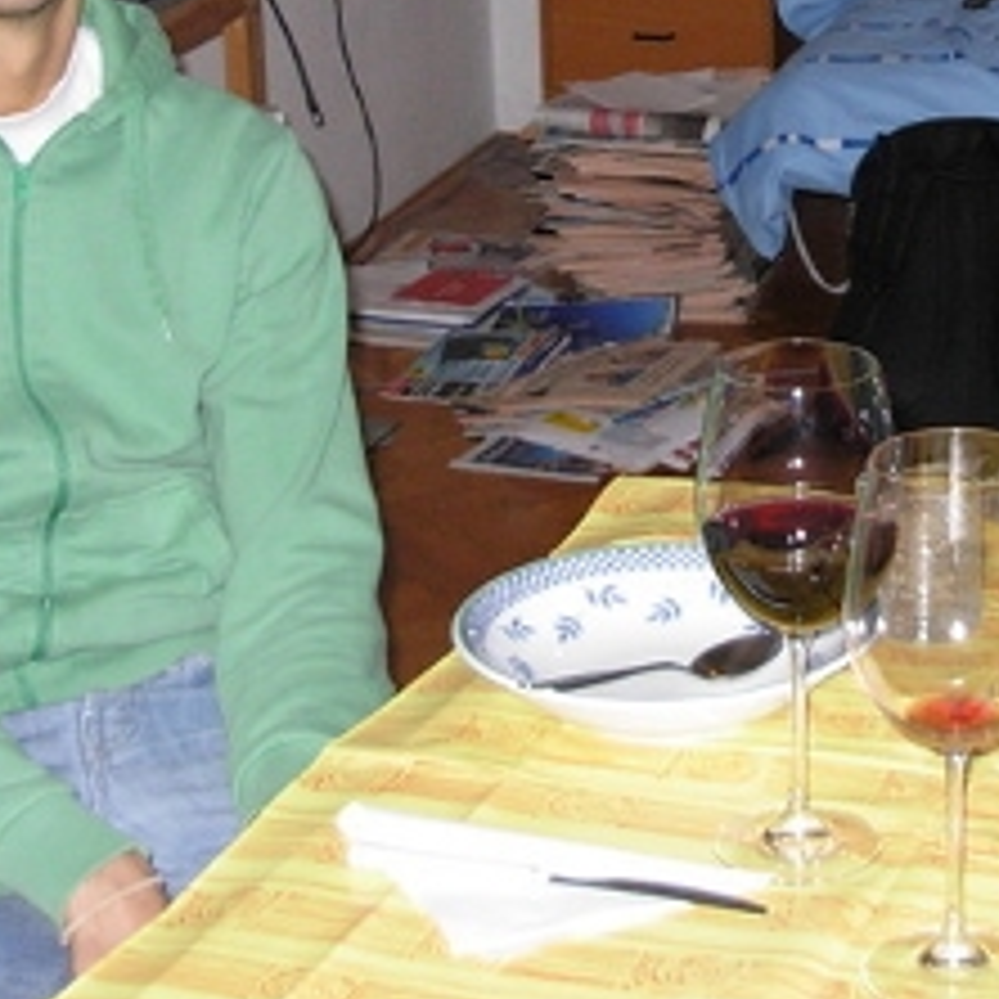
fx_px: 3167
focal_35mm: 97
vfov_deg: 17.6
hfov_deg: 17.9
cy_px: 81
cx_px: 644
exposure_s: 1/90.5
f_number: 2.9
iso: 224
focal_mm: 6.3
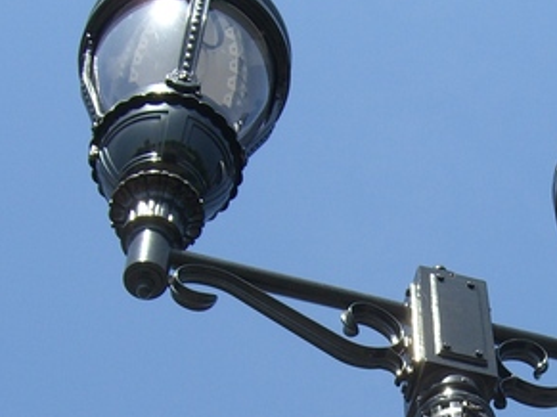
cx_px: 474
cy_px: 543
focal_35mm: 107
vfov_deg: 13.3
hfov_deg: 18.2
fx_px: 1721
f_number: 4
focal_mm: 7.9
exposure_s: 1/400
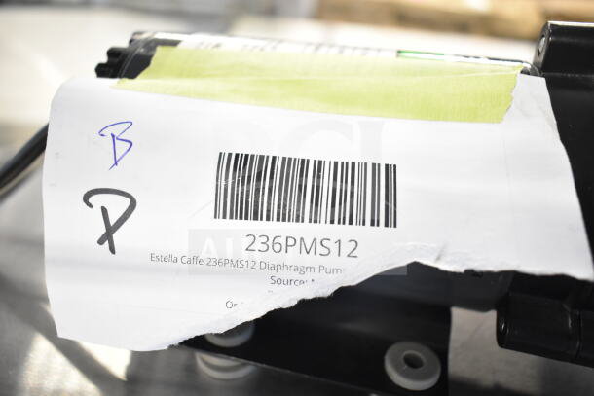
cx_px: 297
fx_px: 495
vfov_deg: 43.6
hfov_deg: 61.9
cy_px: 198
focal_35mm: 30
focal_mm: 20
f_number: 3.5
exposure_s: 1/40
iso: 1600
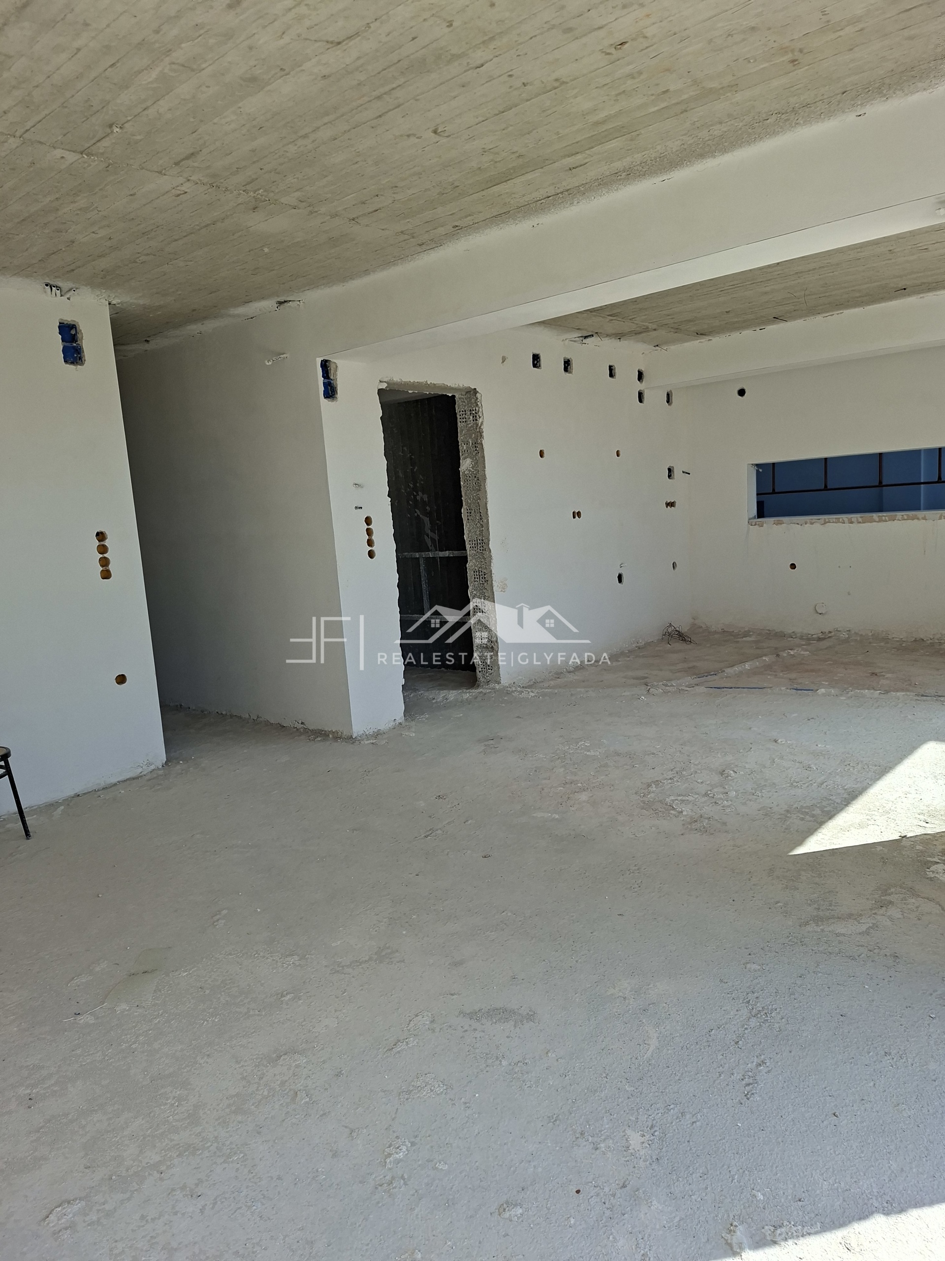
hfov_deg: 58.9
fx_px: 837
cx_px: 472
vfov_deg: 73.9
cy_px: 630
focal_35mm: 23
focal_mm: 5.54
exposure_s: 1/568
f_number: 1.8
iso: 50
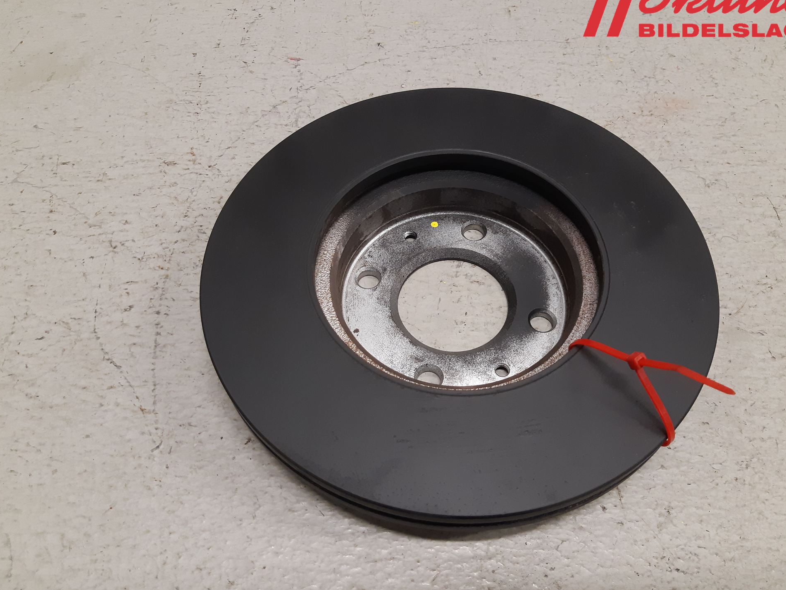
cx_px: 414
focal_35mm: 28
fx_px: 636
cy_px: 285
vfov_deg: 49.7
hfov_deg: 63.4
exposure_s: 1/50
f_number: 1.7
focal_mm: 3.93
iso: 160
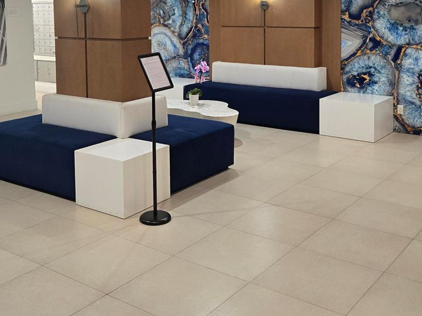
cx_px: 193
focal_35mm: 45
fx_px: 548
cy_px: 35
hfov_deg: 42.1
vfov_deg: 30.8
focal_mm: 5.4
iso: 500
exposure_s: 1/120
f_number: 1.8
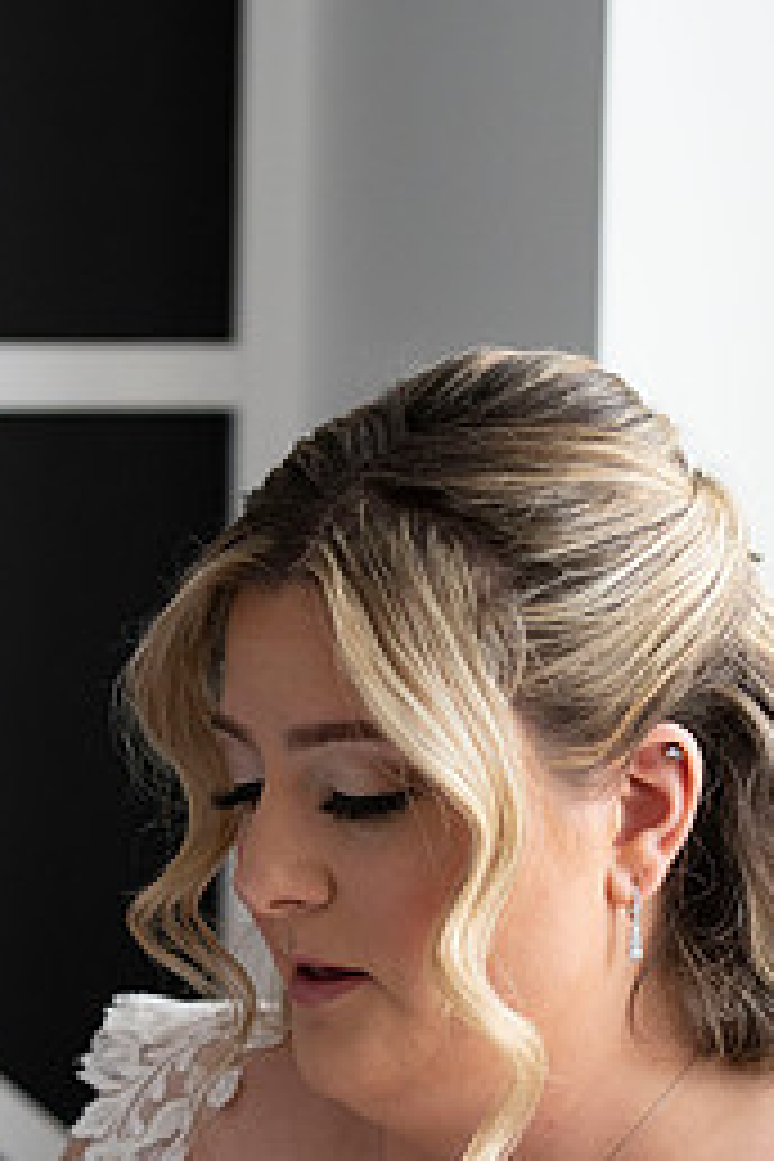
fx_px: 4773
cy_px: 994
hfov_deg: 9.3
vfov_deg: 13.8
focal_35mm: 148
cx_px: 322
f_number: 4
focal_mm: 85
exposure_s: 1/1600
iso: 4000
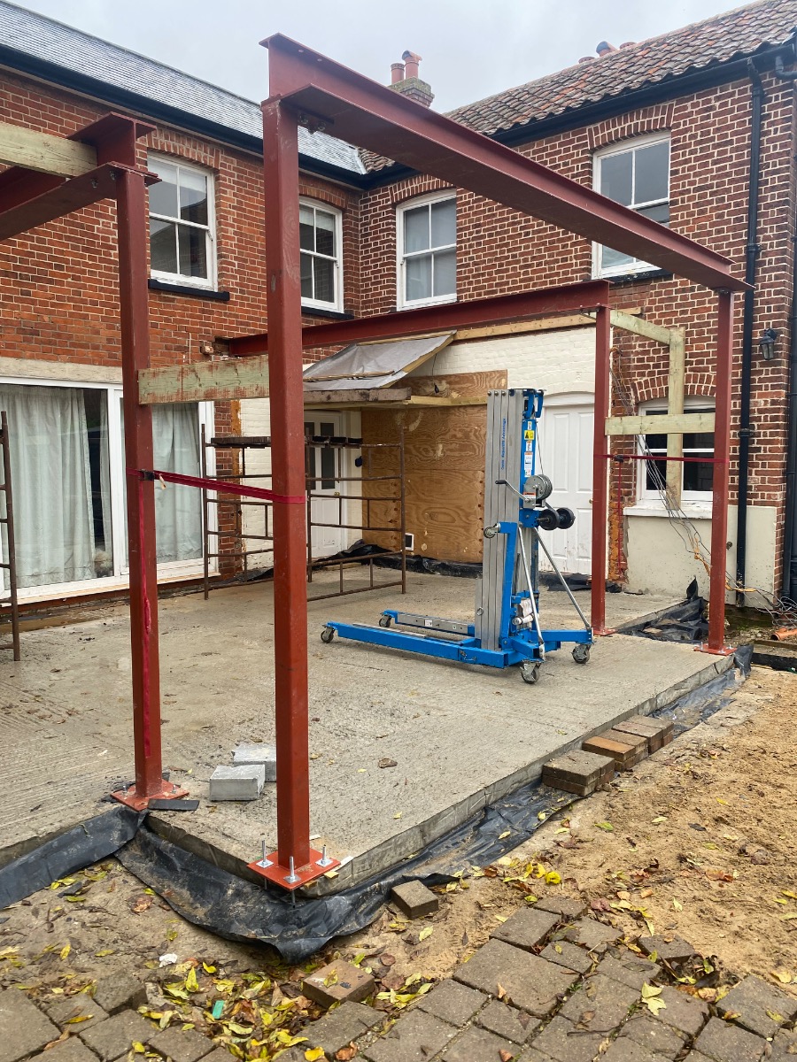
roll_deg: +0.9
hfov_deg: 53.1
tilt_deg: -4.7
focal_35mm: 26
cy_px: 531
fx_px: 798
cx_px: 398
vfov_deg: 67.3
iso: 40
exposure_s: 1/122
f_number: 1.8
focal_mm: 4.25
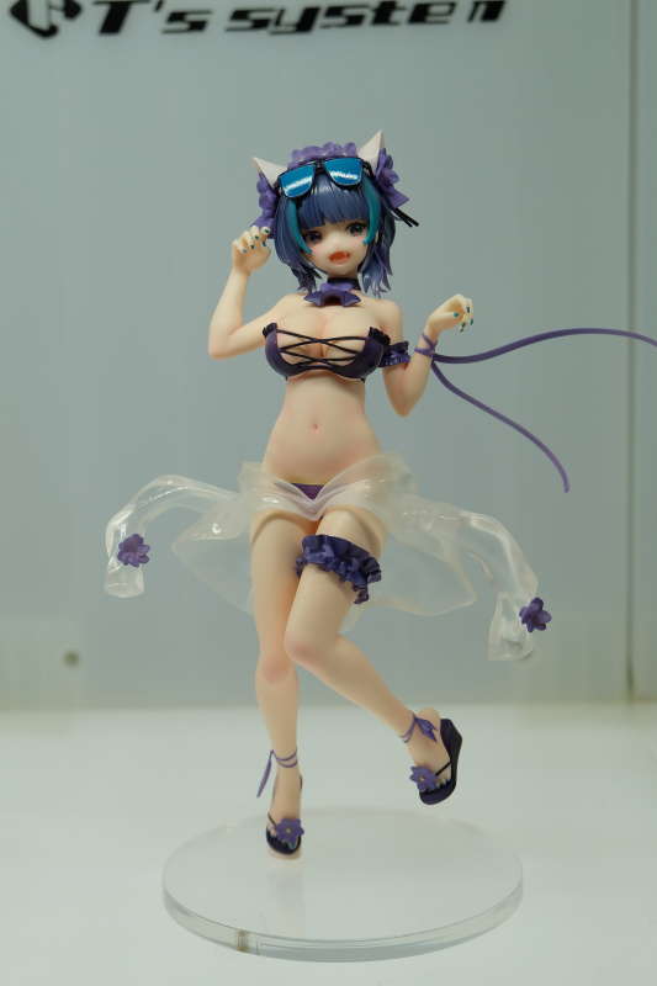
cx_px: 328
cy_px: 493
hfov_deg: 22.6
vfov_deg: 33.4
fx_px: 1643
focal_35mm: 60
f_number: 5.3
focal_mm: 40.2
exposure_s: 1/125
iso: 320
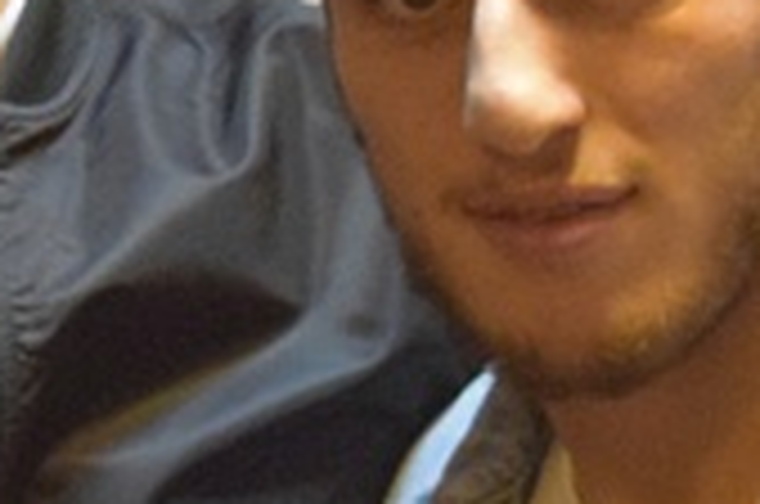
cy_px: 614
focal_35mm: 319
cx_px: -391
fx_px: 6722
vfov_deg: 4.3
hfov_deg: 6.4
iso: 5000
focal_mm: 35
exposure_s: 1/60
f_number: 4.5
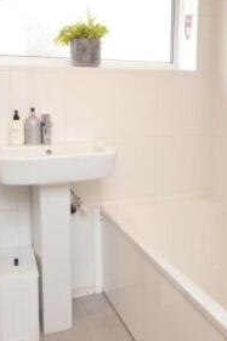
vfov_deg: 54.4
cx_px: 135
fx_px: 331
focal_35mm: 35
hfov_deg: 37.7
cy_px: 159
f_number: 4.5
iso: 400
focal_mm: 10
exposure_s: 1/80
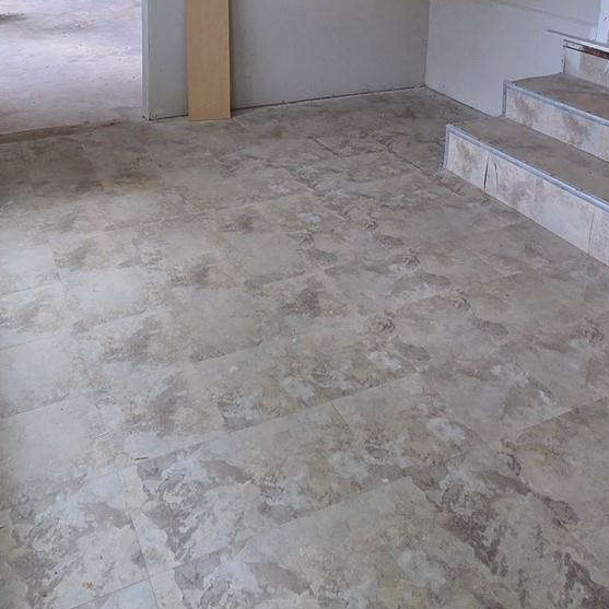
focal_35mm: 33
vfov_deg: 44.0
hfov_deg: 49.7
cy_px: 30
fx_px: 657
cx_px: 271
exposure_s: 1/120
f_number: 2.2
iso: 250
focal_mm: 2.2
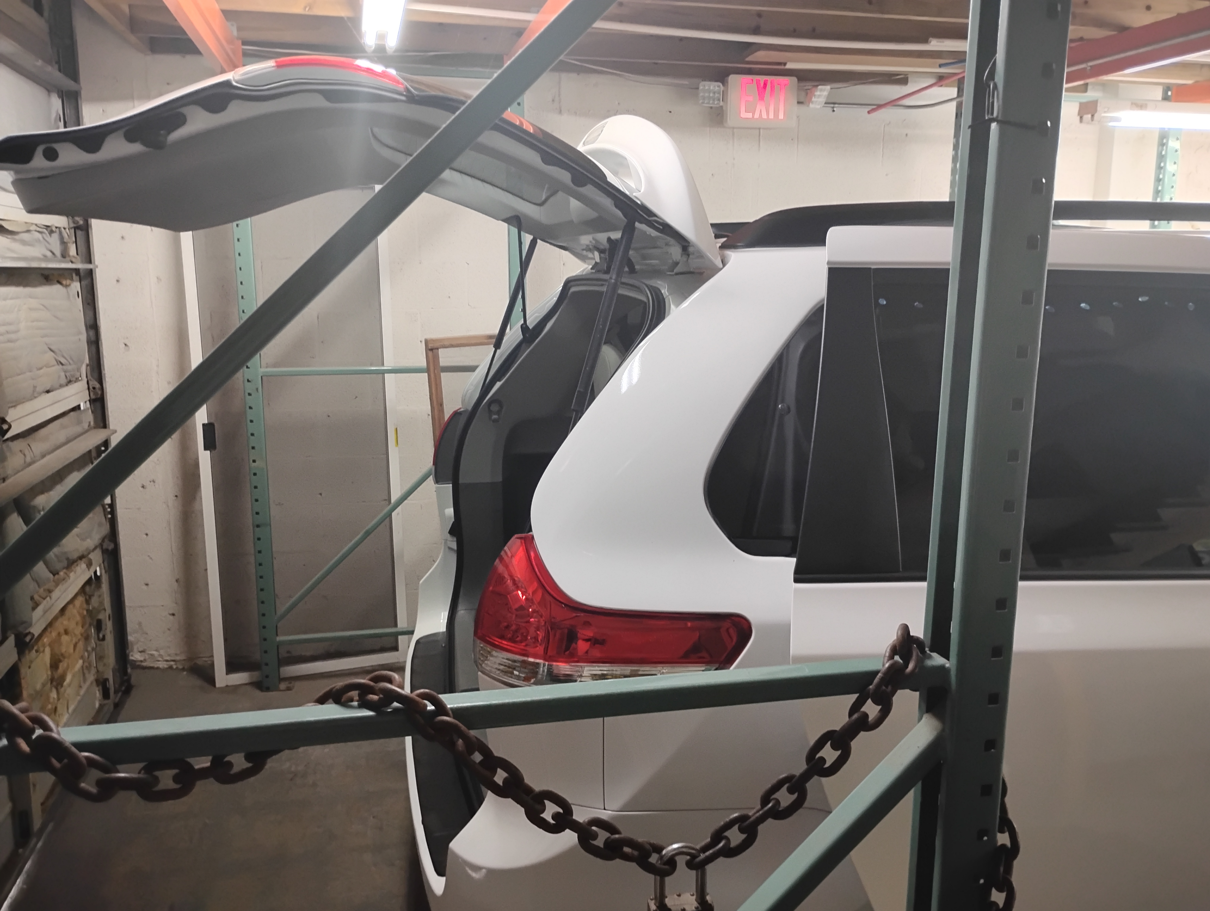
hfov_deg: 63.4
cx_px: 605
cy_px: 456
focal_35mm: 28
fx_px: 980
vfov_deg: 49.9
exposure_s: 1/60
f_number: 1.8
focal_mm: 4.26
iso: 850
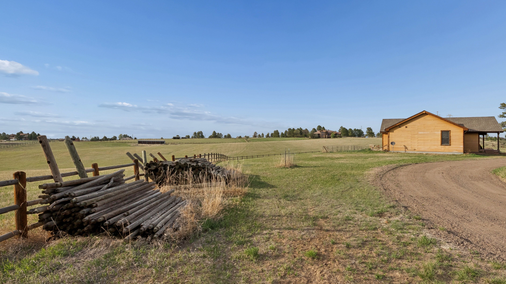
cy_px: 140
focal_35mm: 20
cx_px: 282
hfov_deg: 86.3
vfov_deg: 55.9
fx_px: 268
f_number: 11
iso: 500
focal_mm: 17
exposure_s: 1/800
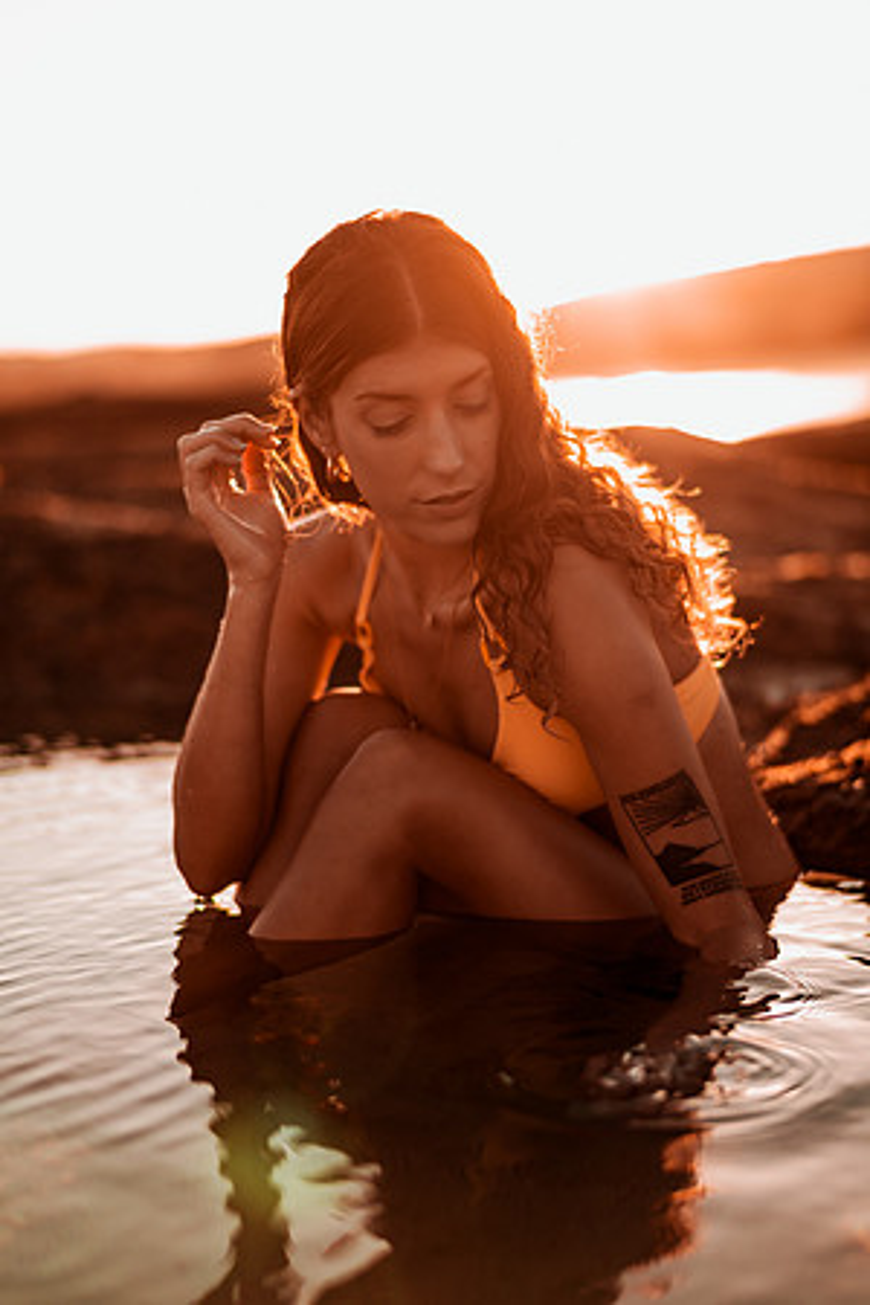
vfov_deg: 34.5
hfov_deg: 23.4
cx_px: 435
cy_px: 652
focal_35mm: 58
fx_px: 2102
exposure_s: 1/1250
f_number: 1.8
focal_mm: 58
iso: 50
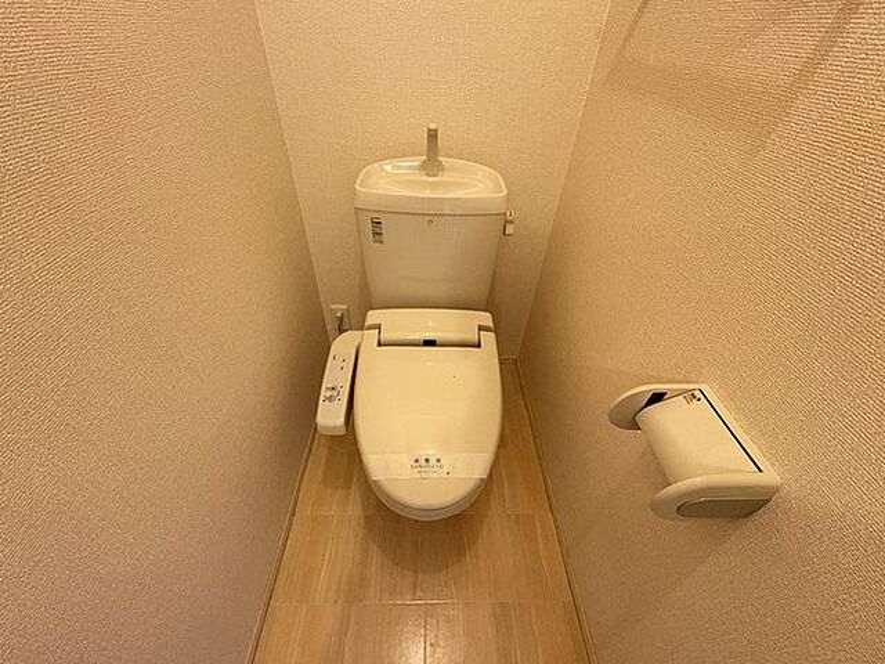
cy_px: 332
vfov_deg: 85.7
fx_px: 358
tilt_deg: -40.9
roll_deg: -2.5
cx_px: 442
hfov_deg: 102.1
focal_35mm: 14
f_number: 2.2
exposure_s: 1/60
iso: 640
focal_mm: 2.22
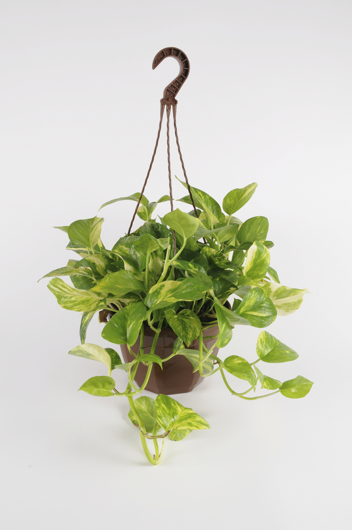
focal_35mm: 33
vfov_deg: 57.3
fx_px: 485
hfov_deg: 39.9
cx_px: 176
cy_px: 265
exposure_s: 1/125
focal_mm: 22
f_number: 16
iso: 250
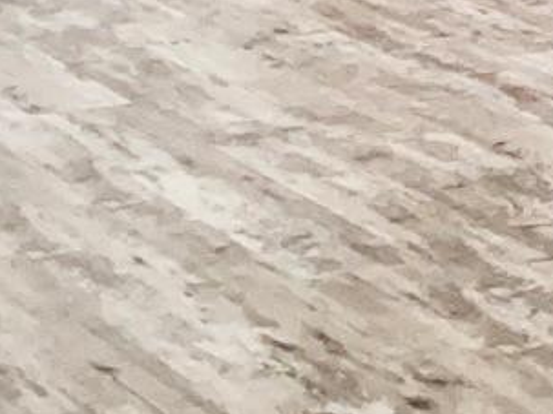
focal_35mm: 171
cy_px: -569
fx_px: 2731
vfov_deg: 8.0
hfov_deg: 10.6
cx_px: 1106
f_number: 1.8
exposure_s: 1/100
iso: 80
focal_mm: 3
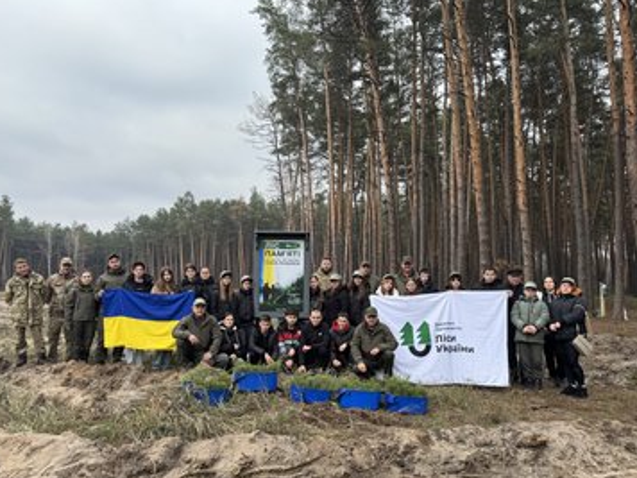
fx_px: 497
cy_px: 260
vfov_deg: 51.3
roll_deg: -0.3
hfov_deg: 65.3
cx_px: 310
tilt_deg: +3.4
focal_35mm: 27
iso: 80
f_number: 1.78
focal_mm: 6.76
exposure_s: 1/1112
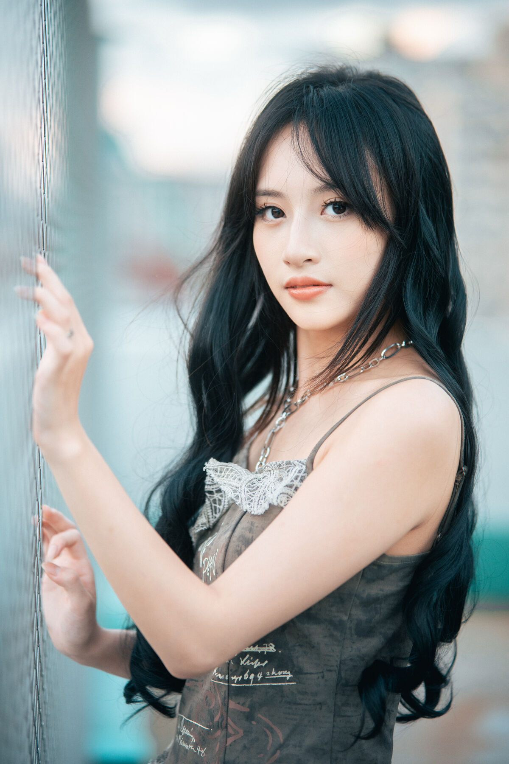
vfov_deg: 23.9
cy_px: 382
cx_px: 254
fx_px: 1803
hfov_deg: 16.1
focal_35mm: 85
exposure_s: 1/400
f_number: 1.8
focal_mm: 85
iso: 800
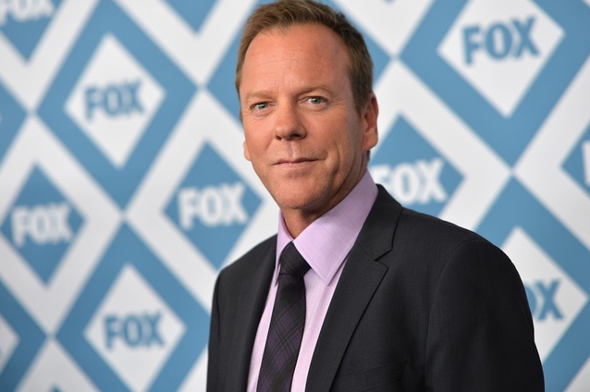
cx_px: 276
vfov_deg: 8.6
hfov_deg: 12.9
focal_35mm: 159
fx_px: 2603
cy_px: 186
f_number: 4
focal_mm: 145
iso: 1600
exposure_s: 1/250
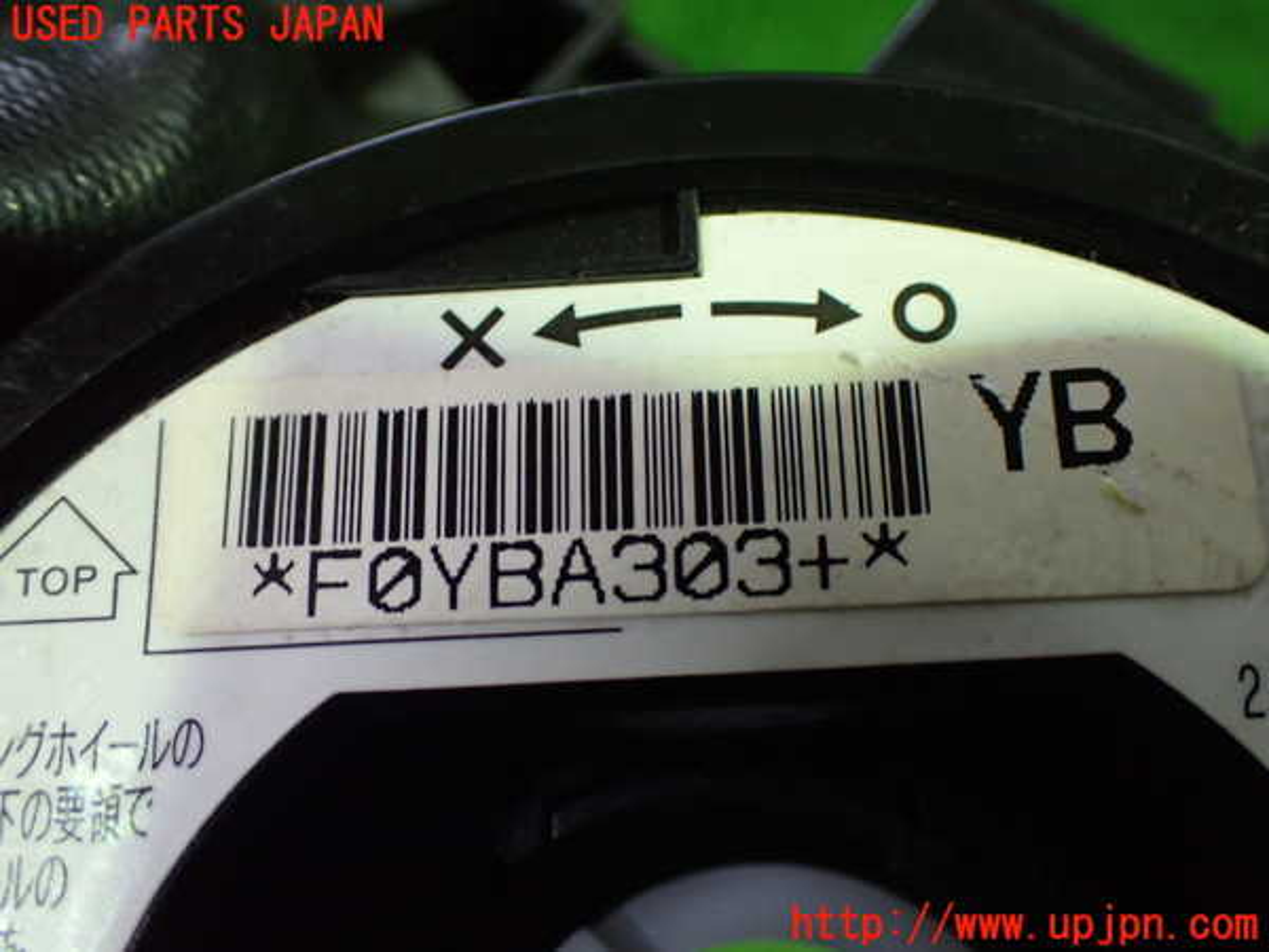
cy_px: 476
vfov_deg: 35.1
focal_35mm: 41
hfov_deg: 45.8
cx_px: 634
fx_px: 1503
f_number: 2.8
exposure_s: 1/40
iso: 1000
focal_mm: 7.31
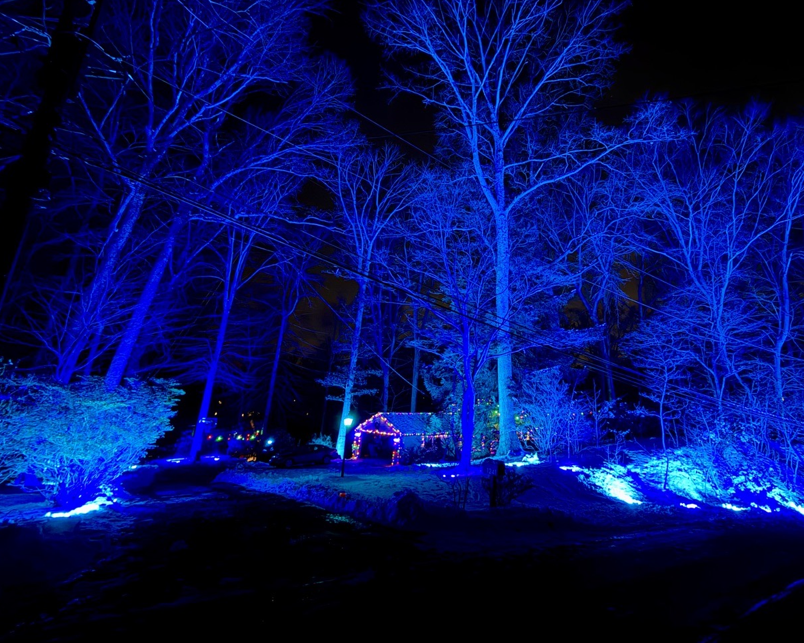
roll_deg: -1.6
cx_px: 483
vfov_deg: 76.5
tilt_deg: +18.0
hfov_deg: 88.5
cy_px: 274
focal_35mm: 17
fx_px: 405
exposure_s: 1/6
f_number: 2.2
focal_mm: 2.22
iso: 1250
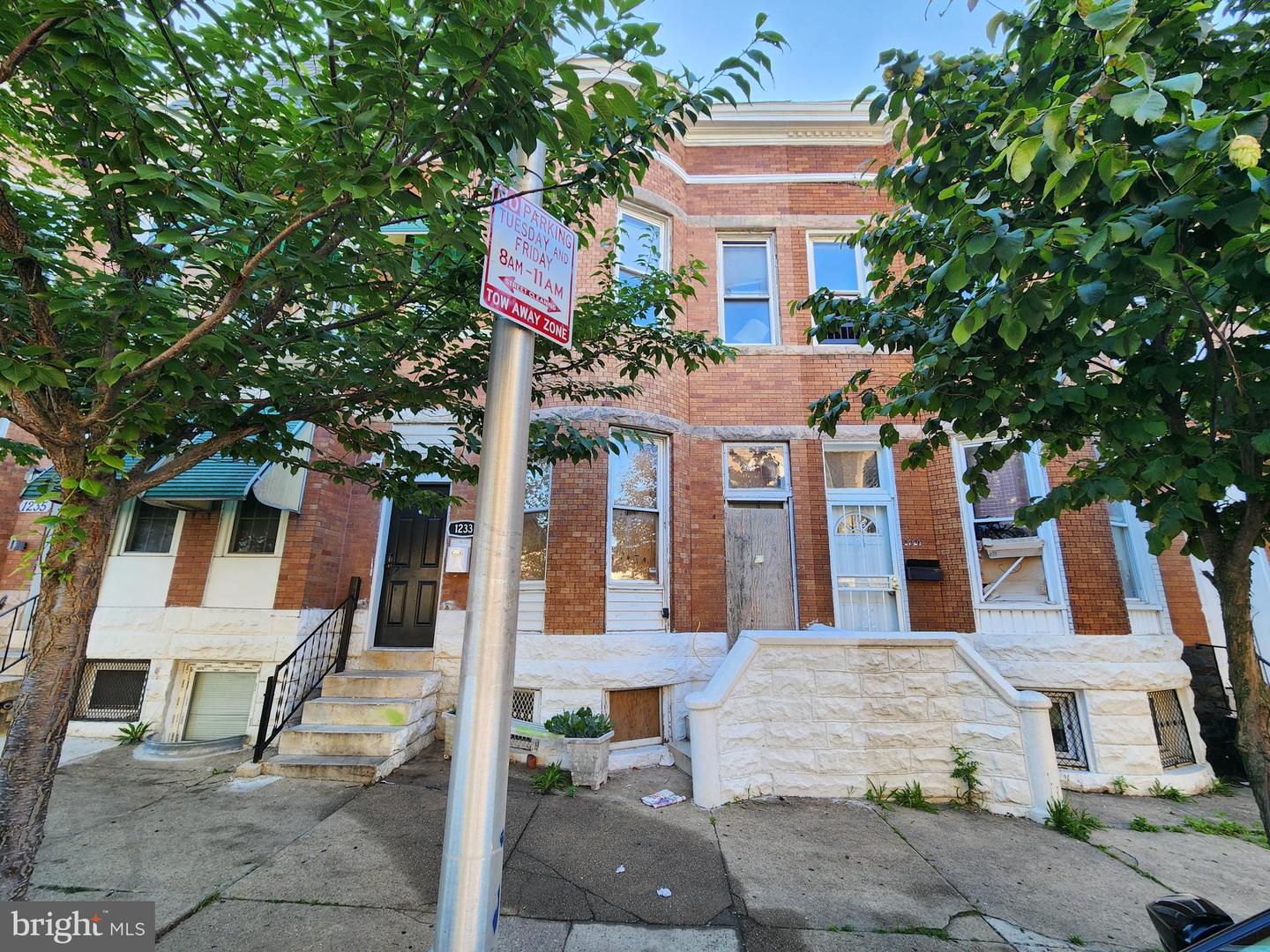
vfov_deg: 89.9
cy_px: 476
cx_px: 635
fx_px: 477
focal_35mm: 13
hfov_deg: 106.2
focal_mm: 2.2
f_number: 2.2
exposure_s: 1/120
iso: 64
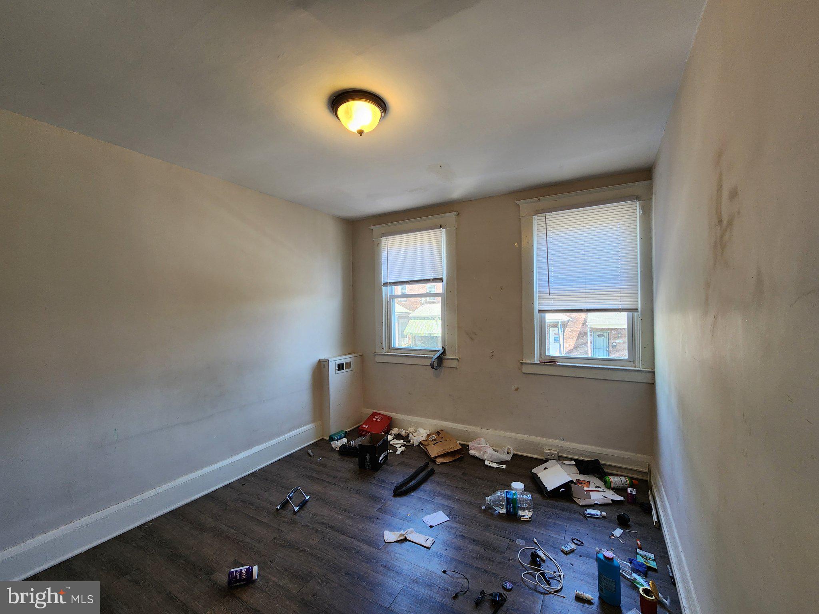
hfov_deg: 106.2
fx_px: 308
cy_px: 307
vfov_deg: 89.9
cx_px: 410
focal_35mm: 13
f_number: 2.2
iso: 100
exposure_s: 1/60
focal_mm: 2.2
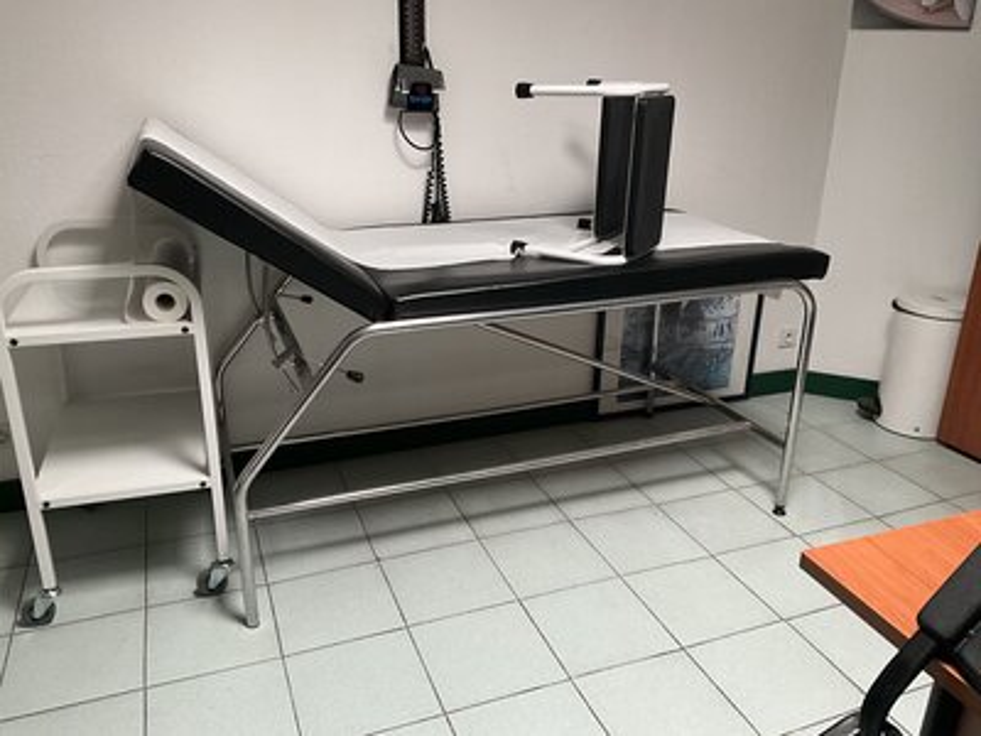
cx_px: 490
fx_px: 822
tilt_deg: -21.7
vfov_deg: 48.2
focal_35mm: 29
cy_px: 368
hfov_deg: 61.7
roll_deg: -0.4
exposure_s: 1/60
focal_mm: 3
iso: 160
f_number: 1.8
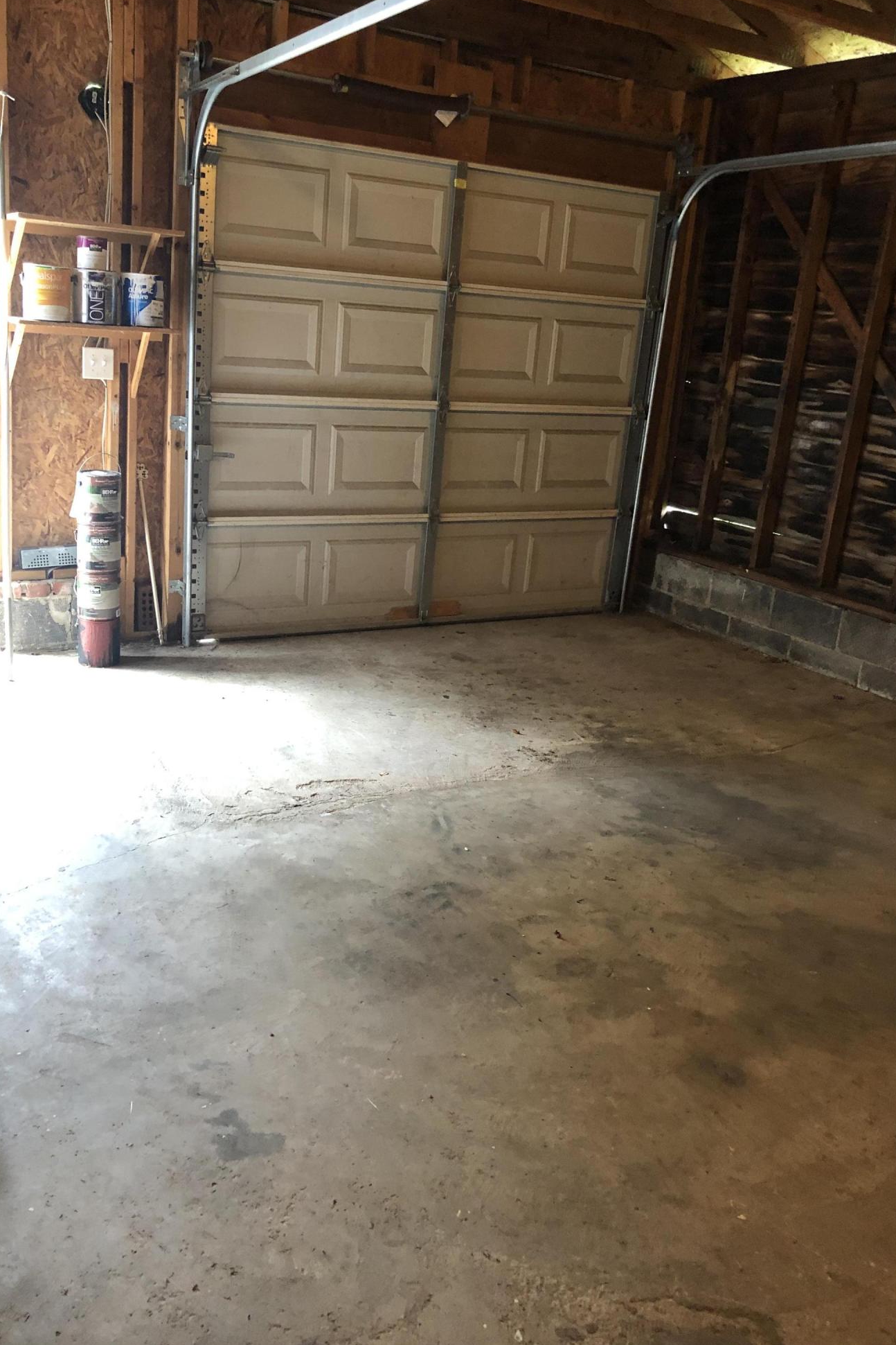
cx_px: 394
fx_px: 1120
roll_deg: -5.0
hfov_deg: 43.5
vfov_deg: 61.9
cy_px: 660
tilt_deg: -14.7
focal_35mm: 30
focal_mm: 4
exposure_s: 1/13
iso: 100
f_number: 1.8
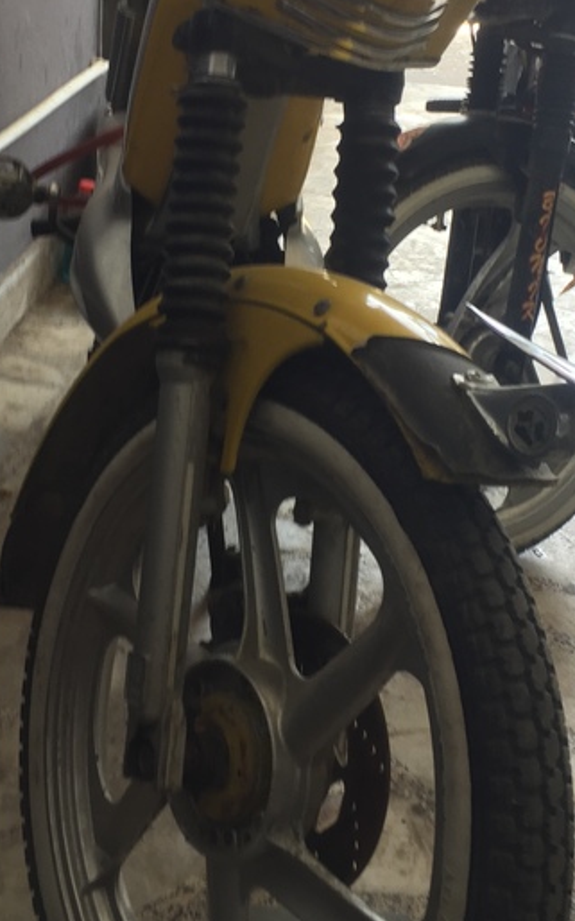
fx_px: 1380
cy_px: 305
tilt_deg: -20.6
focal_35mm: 55
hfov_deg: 23.5
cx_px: 247
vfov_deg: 36.5
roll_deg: -2.7
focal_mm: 4.15
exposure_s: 1/50
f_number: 2.2
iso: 32
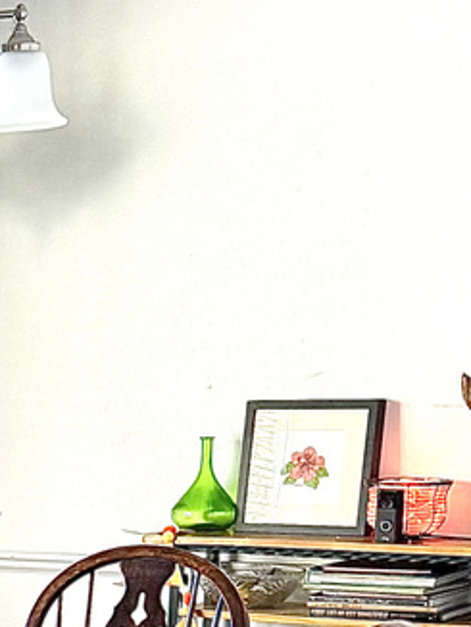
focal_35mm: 113
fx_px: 2047
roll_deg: +1.4
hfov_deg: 11.5
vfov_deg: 16.6
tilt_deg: -10.5
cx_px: -546
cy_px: 785
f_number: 1.78
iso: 250
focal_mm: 6.76
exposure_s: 1/120
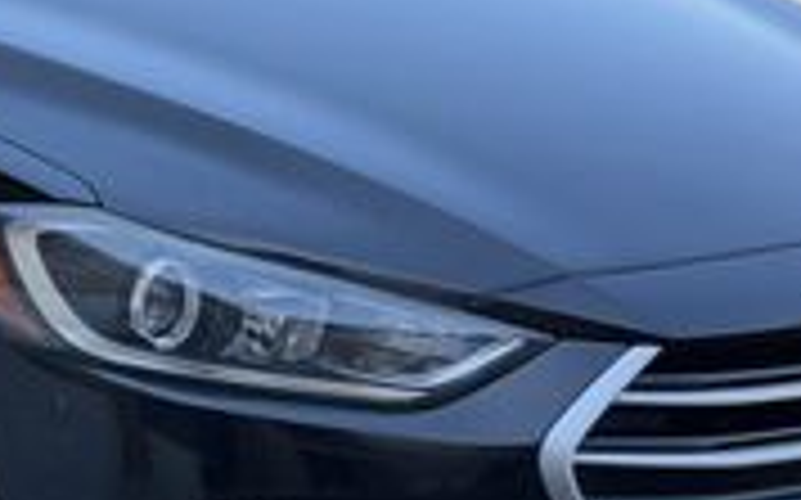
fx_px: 3992
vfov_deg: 7.1
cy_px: 99
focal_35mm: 183
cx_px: -207
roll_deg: -0.2
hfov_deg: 11.2
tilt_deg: -8.9
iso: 80
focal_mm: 6.76
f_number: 1.78
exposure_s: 1/687
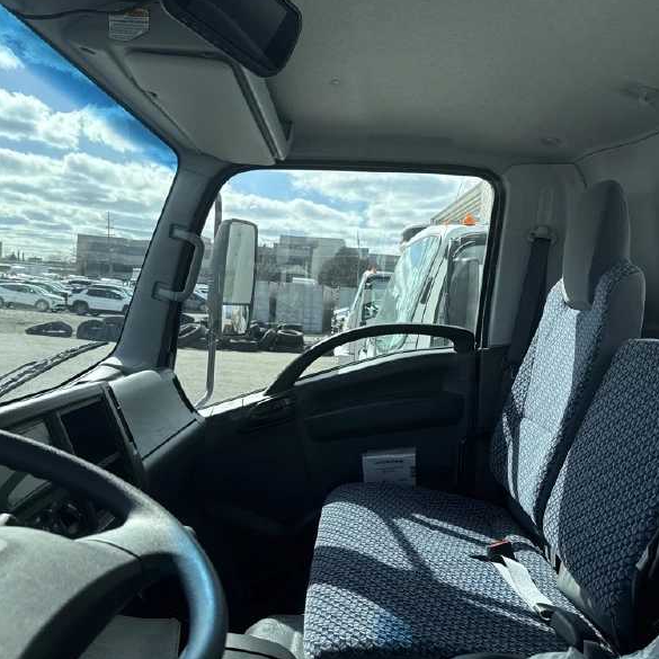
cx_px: 340
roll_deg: -3.9
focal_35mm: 29
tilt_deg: -3.1
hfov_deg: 55.6
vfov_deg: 55.6
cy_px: 323
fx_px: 625
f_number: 1.78
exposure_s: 1/3145
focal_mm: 6.76
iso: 100
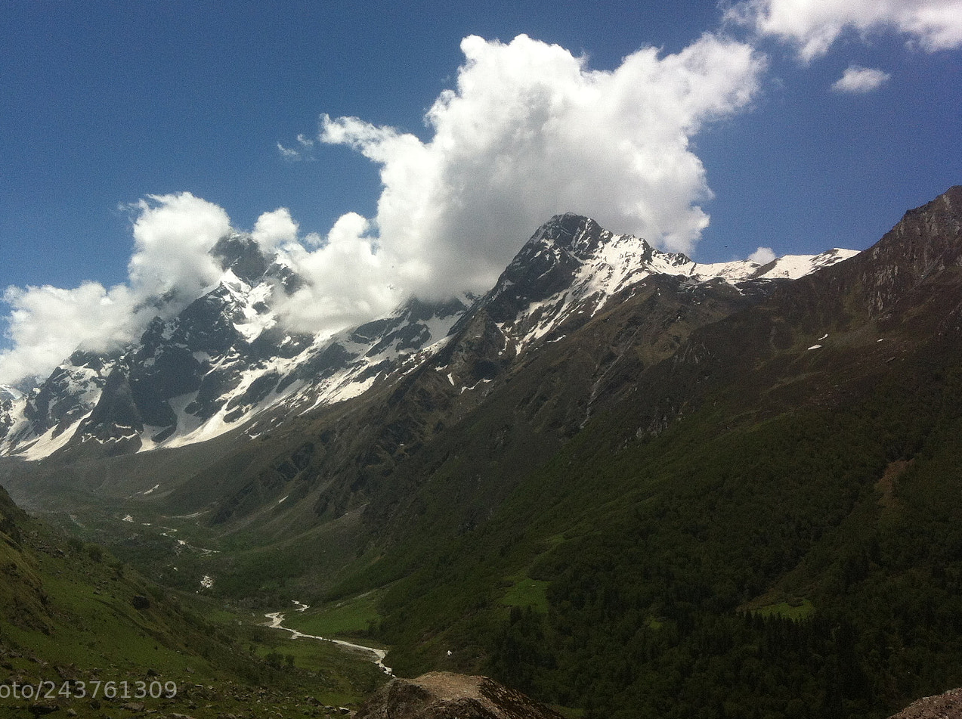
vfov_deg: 32.7
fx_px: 1221
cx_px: 386
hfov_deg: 42.8
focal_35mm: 44
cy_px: 298
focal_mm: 3.85
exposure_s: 1/2742
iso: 80
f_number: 2.8
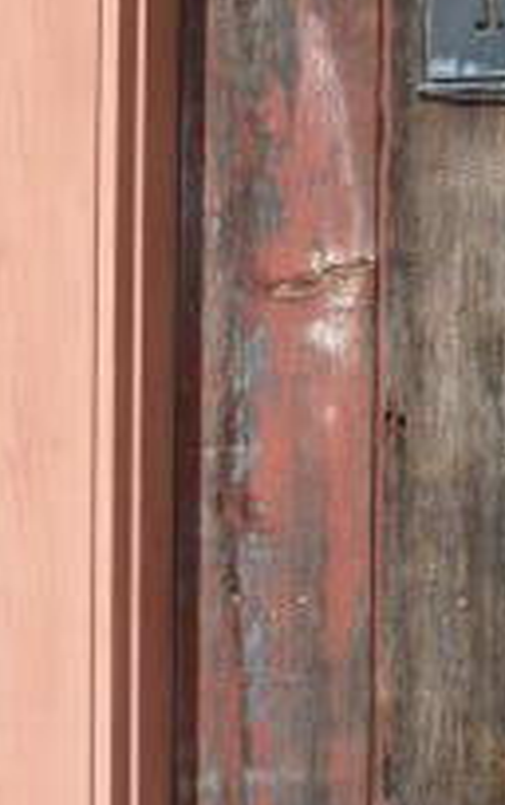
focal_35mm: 83
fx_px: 1823
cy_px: 375
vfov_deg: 24.9
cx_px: 596
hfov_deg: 15.3
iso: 80
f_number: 4
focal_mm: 4.1
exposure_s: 1/400
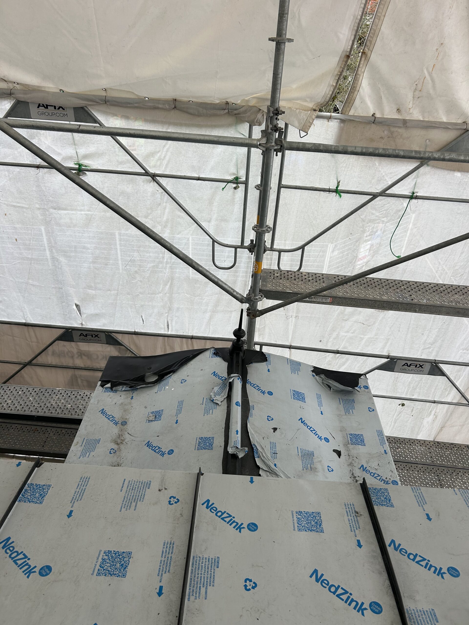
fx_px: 470
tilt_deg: -35.9
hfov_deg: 53.1
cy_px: 312
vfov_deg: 67.3
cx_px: 234
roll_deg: -4.0
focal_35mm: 26
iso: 50
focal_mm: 5.7
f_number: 1.5
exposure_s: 1/932
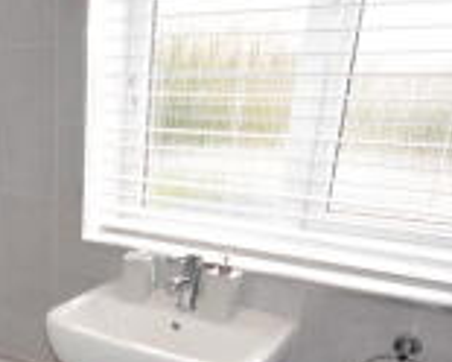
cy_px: 331
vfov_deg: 30.3
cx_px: 6
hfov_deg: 35.6
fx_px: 635
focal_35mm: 47
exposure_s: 1/125
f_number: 5.6
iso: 800
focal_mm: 11
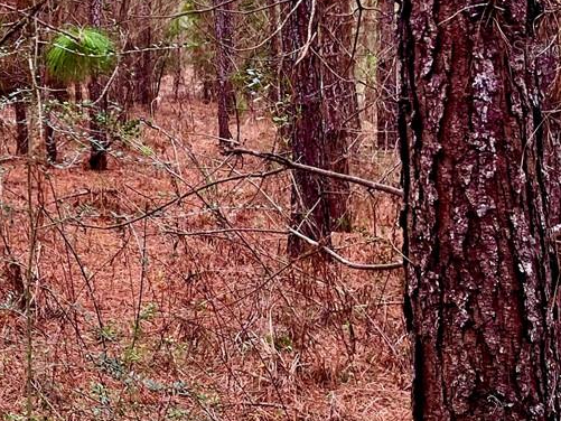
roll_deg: +0.6
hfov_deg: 20.3
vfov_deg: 17.5
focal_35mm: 83
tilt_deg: -3.9
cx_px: -278
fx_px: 1345
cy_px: 48
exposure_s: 1/164
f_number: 1.6
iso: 50
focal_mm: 5.1
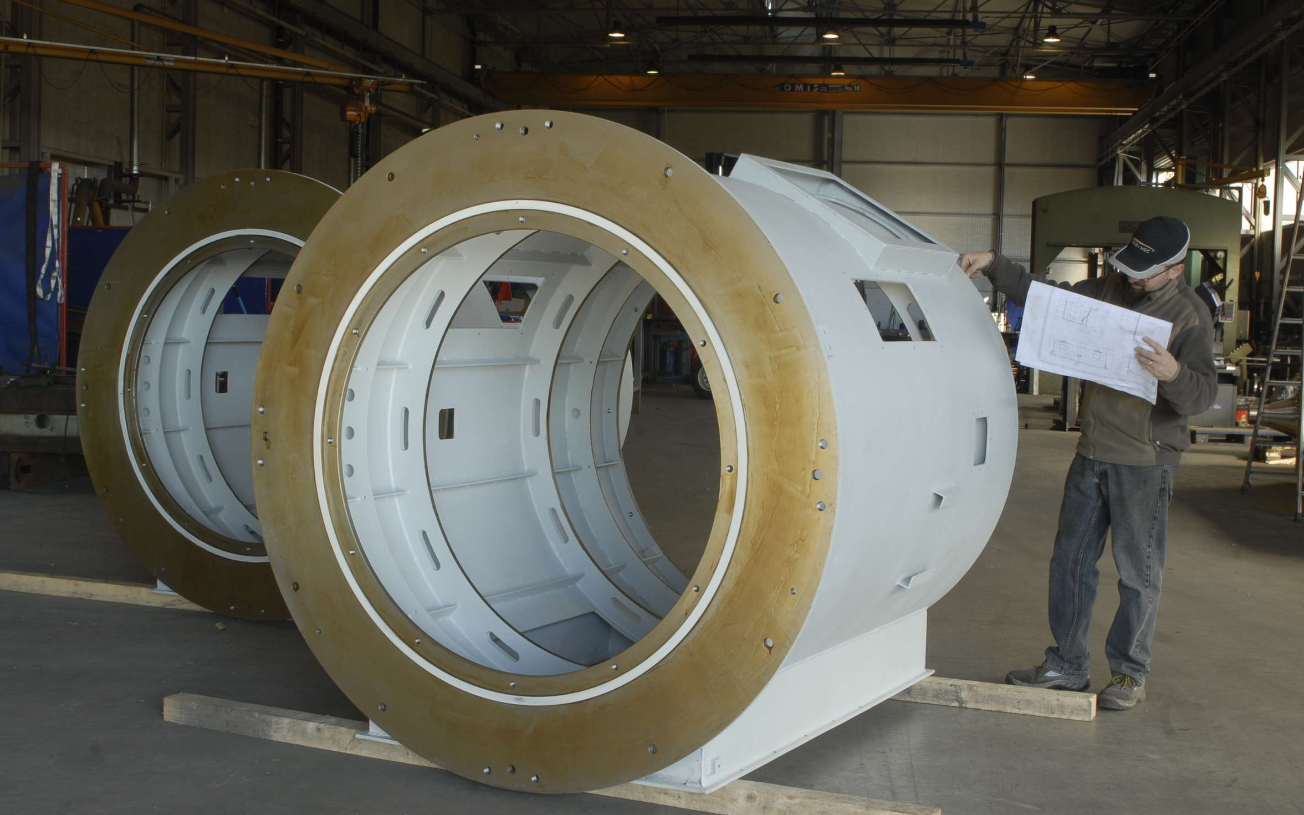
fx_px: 1777
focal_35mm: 50
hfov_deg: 40.3
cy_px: 416
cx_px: 651
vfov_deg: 25.8
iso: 100
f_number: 13
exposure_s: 1/6
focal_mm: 32
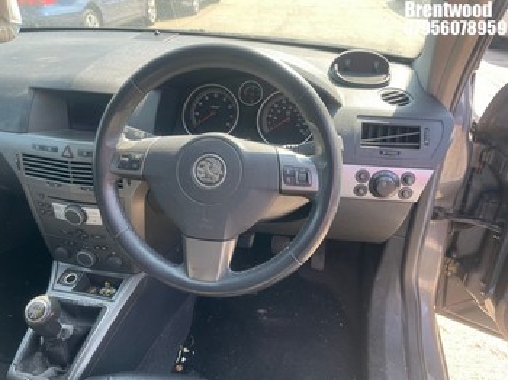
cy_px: 190
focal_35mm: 26
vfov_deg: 53.0
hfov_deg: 67.3
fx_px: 381
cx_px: 254
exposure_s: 1/201
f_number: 1.6
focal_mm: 4.2
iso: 32
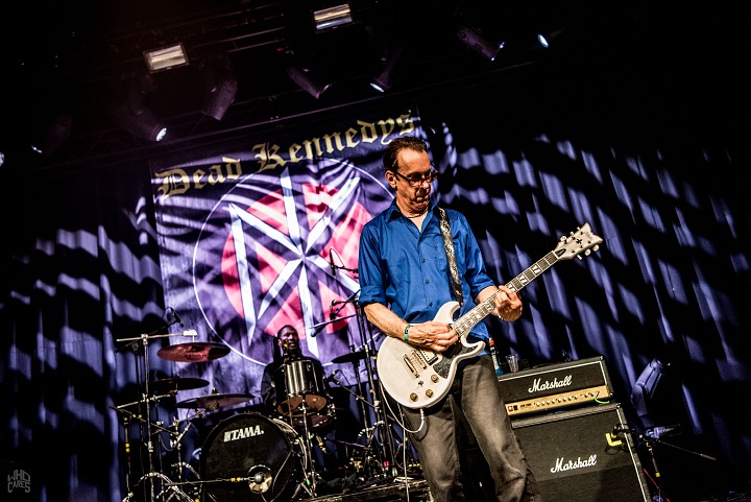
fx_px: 751
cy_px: 251
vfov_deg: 36.9
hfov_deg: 53.1
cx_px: 376
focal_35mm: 36
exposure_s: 1/80
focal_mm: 36
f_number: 2.8
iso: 800
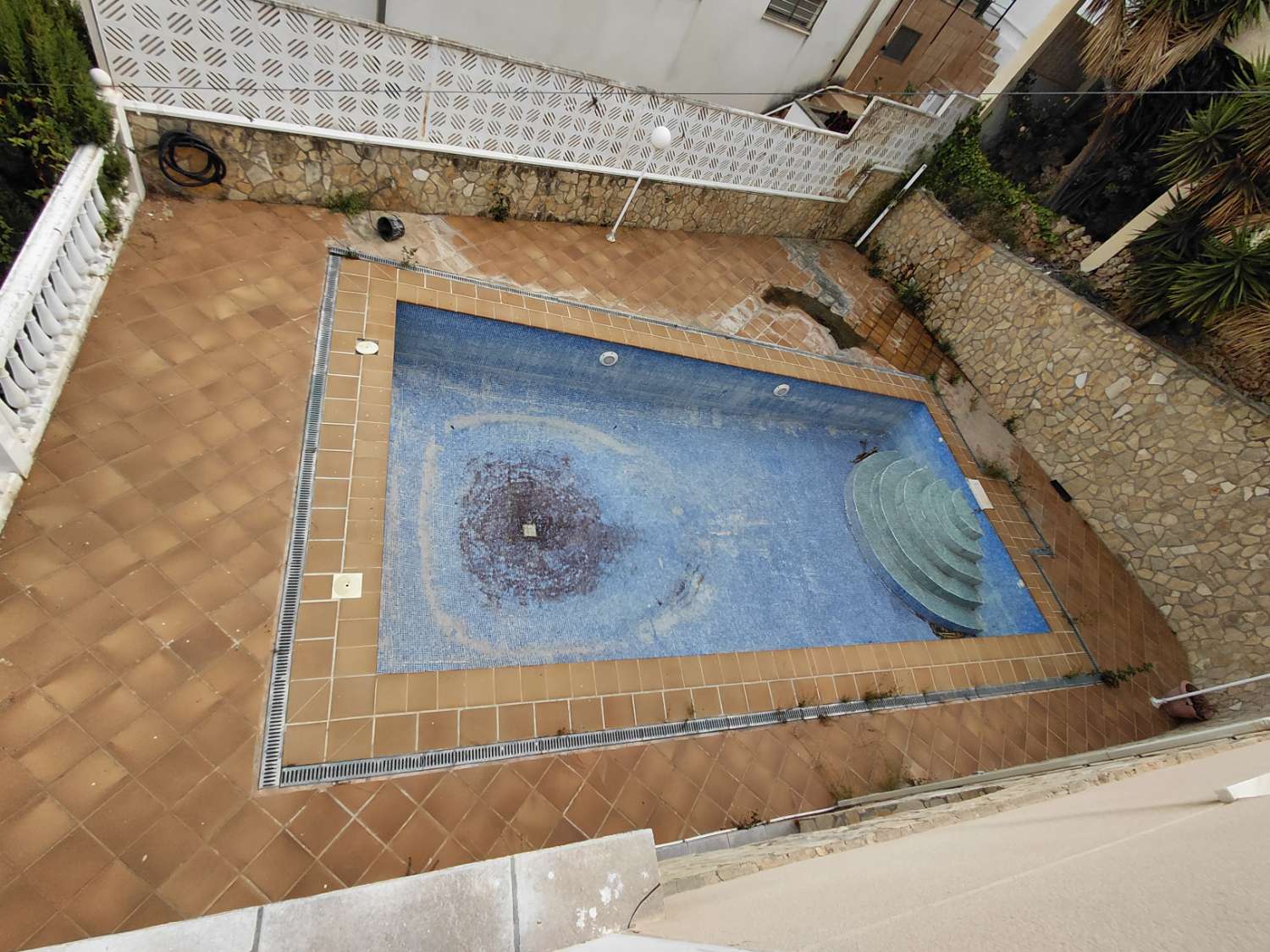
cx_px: 635
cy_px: 476
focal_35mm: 16
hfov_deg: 94.5
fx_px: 587
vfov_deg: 78.1
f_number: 2.2
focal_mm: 1.64
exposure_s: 1/734
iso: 40
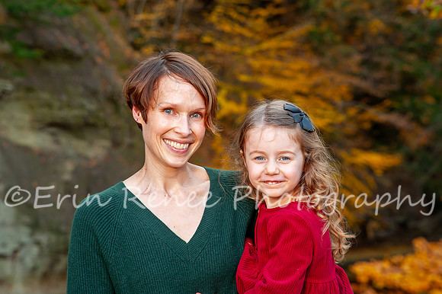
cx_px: 226
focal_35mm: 89
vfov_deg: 15.3
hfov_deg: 22.9
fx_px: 1092
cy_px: 107
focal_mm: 70
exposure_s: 1/160
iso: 500
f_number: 5.6
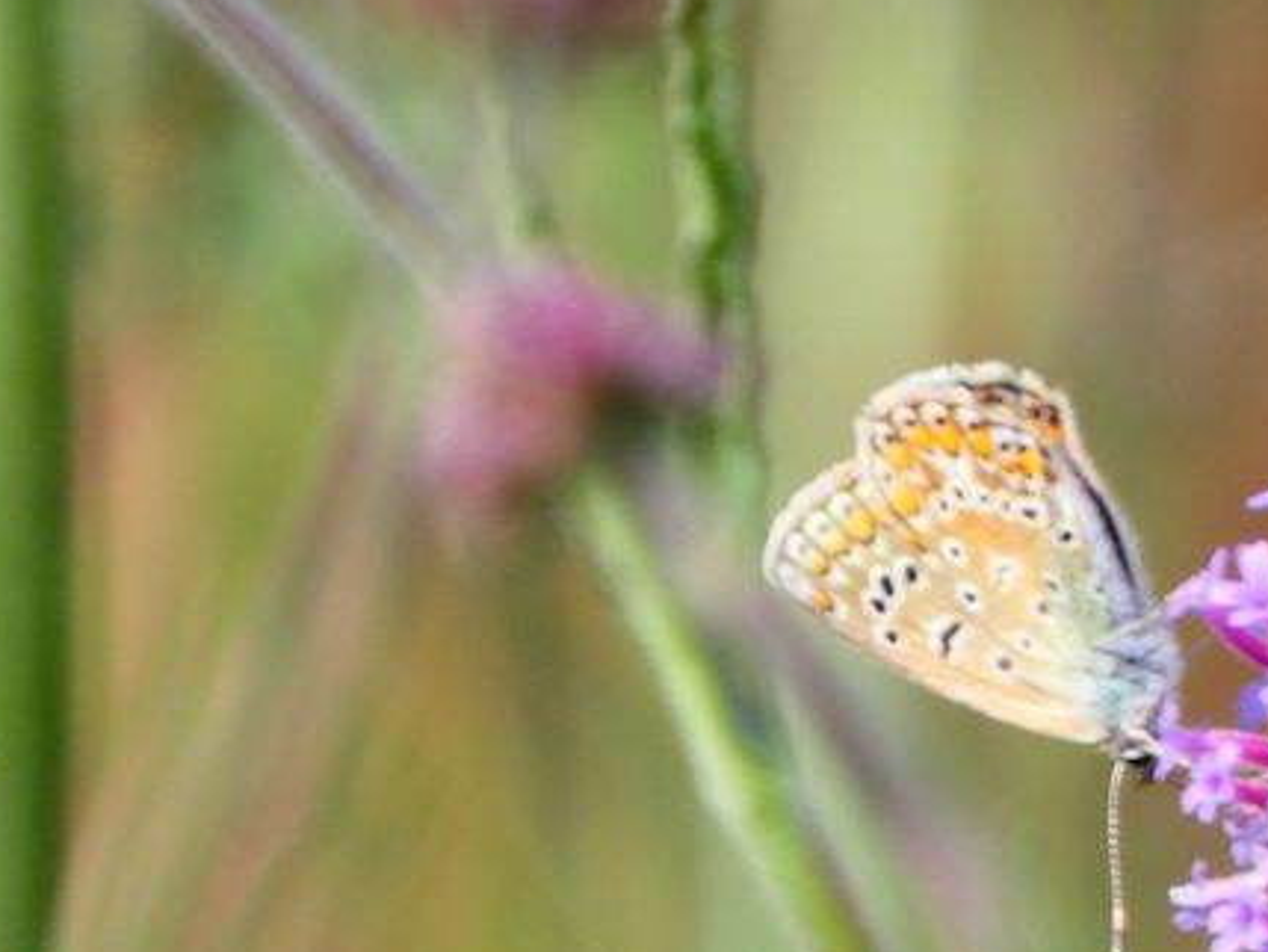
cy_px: 615
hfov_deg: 0.9
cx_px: 1222
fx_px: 83944
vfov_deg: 0.6
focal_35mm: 2291
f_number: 5.8
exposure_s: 1/125
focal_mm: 206.4
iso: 160
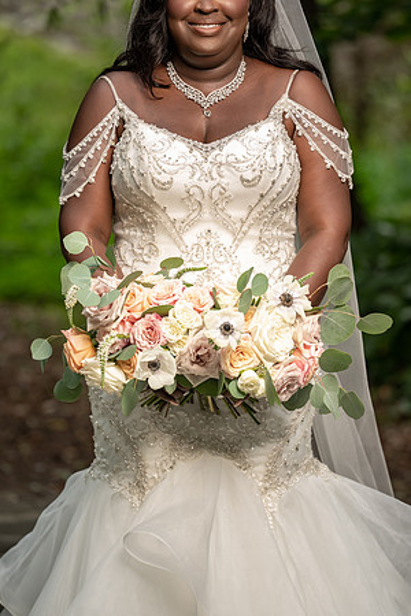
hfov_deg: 7.0
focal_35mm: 197
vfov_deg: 10.4
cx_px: 206
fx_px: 3373
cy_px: 308
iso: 640
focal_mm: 197
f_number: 4
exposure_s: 1/200
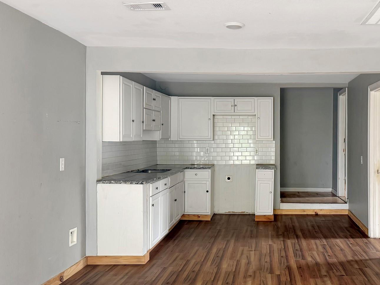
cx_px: 264
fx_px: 417
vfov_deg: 37.4
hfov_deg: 47.9
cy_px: 182
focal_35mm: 38
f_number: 1.78
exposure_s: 1/83
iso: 200
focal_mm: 6.76
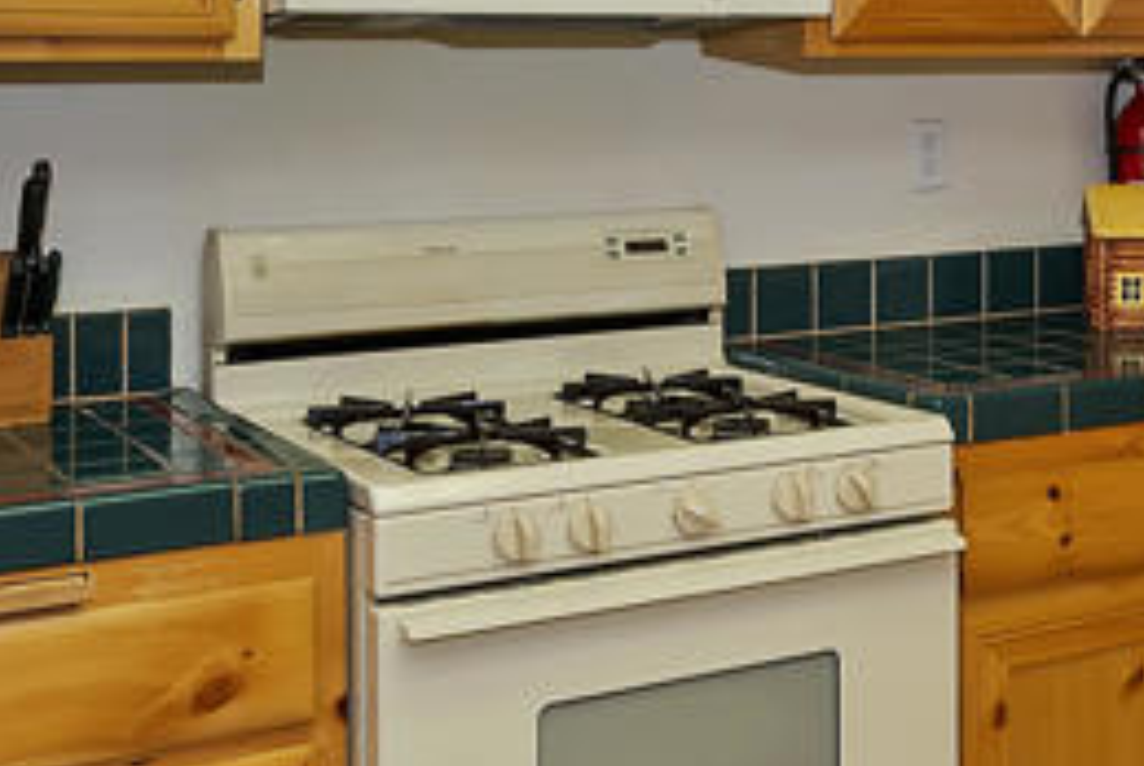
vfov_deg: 22.2
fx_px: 1877
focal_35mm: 59
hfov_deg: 33.2
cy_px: 2
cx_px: 871
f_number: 8
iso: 400
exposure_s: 1/30
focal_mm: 10
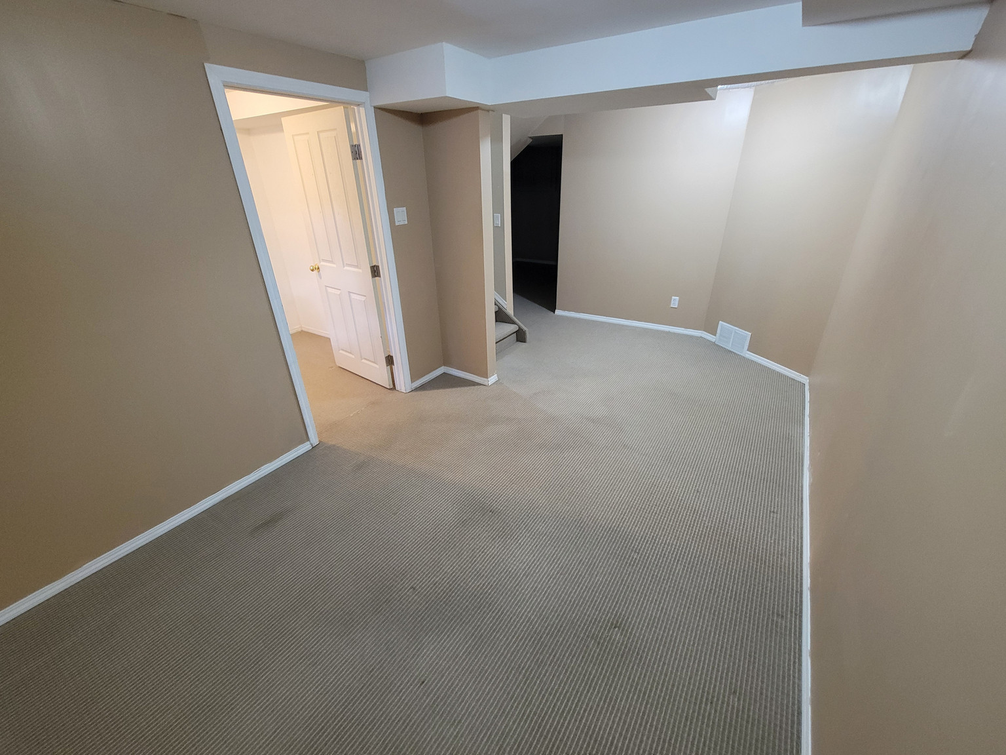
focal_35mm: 13
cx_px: 503
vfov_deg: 89.9
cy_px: 378
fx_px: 378
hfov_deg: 106.2
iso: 500
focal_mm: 2.2
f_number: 2.2
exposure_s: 1/30
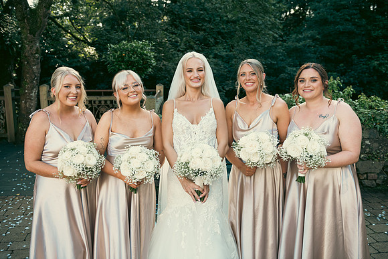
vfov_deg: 37.9
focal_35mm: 35
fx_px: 377
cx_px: 194
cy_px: 130
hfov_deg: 54.4
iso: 125
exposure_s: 1/160
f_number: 3.5
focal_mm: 35
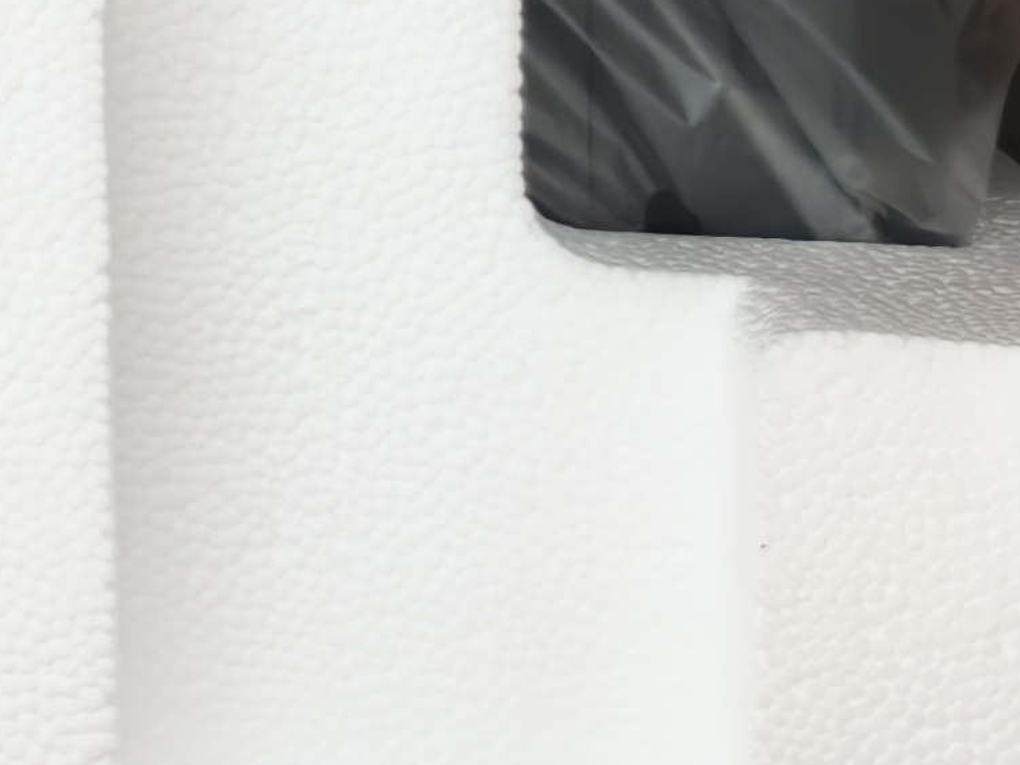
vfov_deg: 11.1
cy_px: -559
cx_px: -626
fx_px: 3682
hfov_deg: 14.4
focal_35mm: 125
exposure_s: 1/100
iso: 567
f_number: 1.57
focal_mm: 5.6
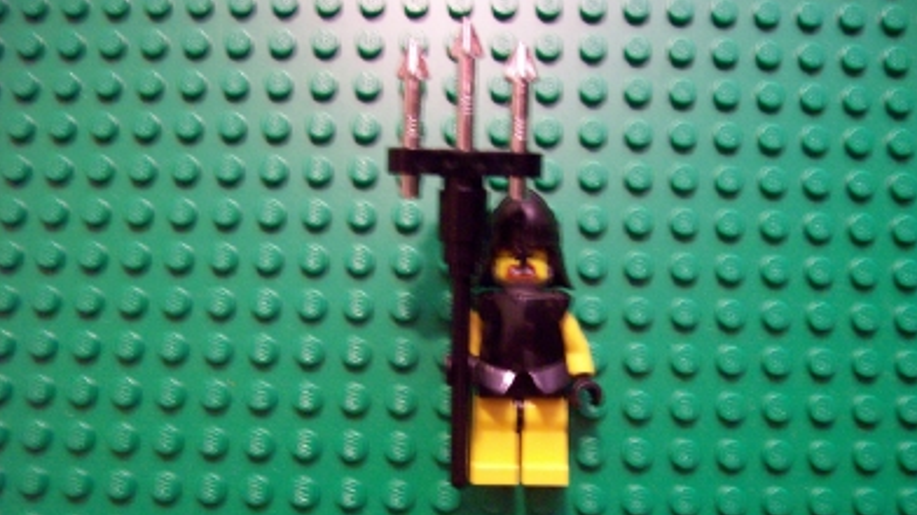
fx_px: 972
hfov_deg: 50.5
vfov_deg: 29.6
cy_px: 315
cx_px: 466
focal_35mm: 40
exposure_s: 1/8
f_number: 2.7
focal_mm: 6
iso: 160
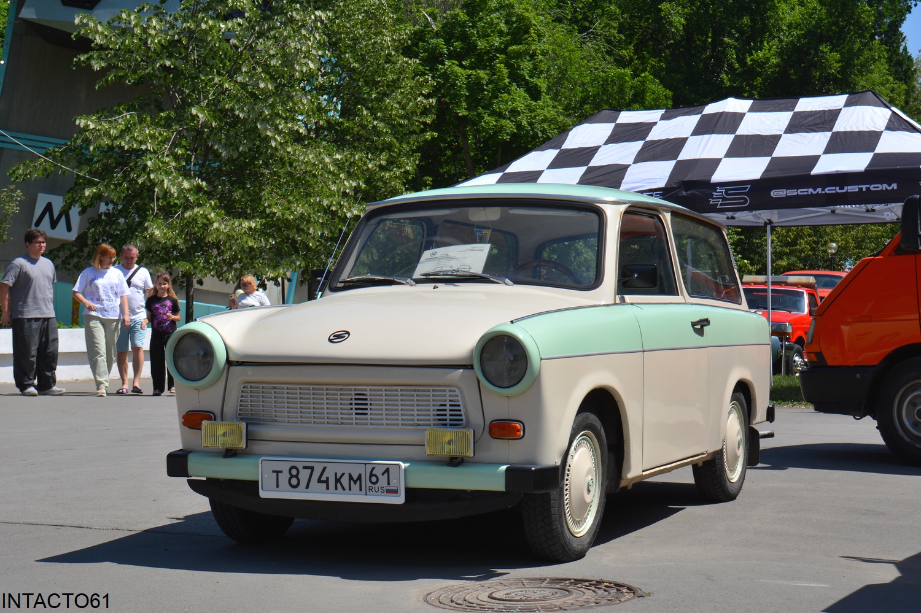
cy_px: 306
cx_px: 460
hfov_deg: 30.5
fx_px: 1688
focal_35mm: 66
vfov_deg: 20.6
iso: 100
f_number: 9
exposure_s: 1/320
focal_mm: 44
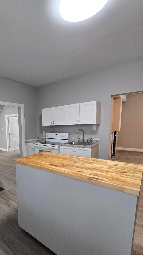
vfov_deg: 95.2
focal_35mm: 17
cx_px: 33
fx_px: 115
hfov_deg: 59.8
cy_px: 147
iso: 250
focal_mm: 2.2
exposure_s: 1/60
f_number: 2.2
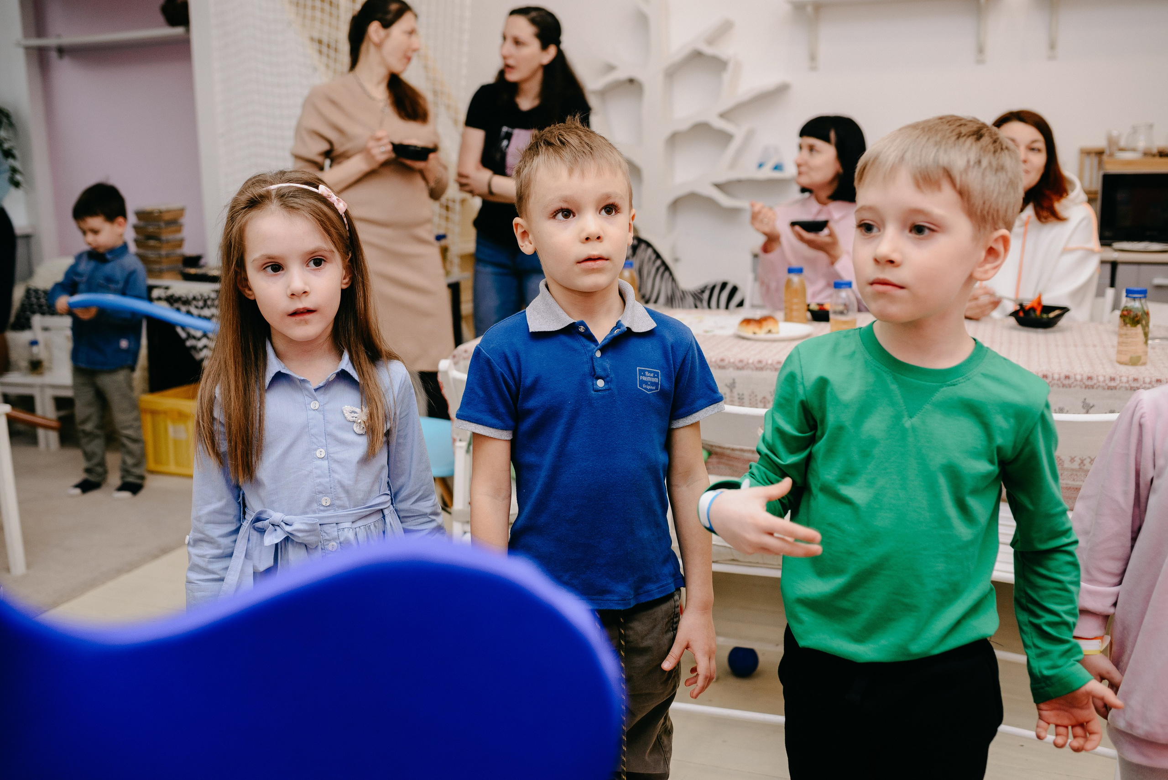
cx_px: 584
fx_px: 1136
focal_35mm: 35
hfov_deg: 54.4
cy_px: 390
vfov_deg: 37.9
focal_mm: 35
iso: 400
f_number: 2.8
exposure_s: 1/160
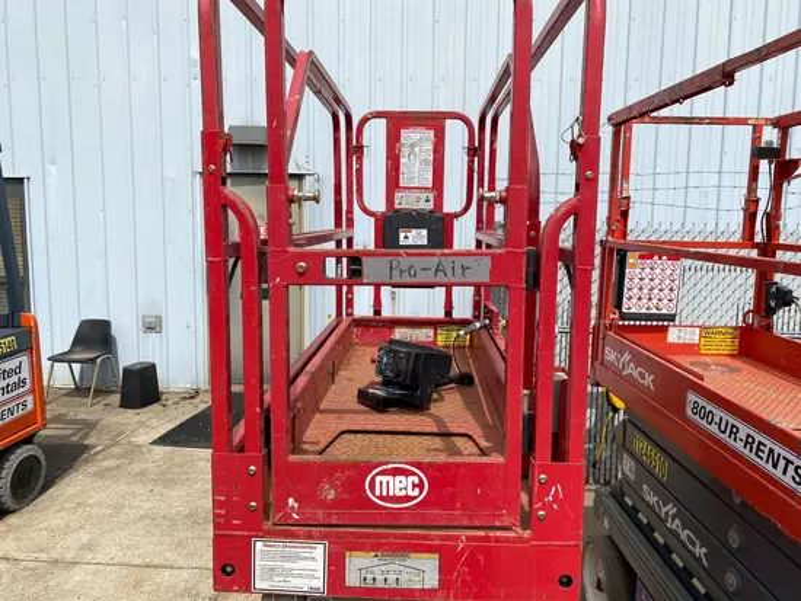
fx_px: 602
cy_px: 300
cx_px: 400
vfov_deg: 53.1
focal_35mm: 26
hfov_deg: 67.3
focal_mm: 4.25
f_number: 1.8
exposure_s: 1/4274
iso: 32
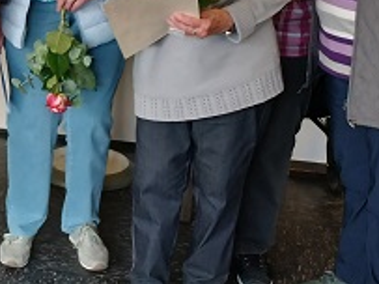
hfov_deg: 22.3
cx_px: -52
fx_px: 897
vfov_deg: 17.7
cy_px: 37
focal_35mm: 82
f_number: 1.8
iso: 100
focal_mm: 4.6
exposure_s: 1/49
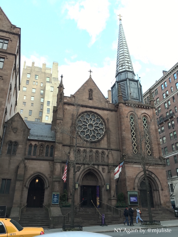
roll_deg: +0.6
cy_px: 118
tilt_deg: +25.3
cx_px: 89
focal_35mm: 29
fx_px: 199
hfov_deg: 48.2
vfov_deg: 61.7
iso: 25
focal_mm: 4.15
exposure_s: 1/40
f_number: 2.2
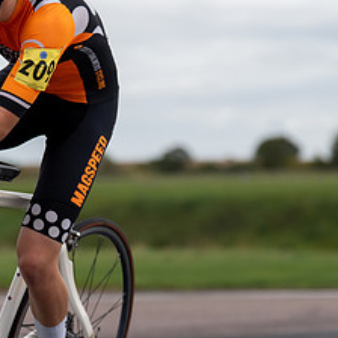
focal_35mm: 235
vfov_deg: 7.4
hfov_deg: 7.4
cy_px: 70
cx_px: -29
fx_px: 2596
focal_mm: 107
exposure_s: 1/1000
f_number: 3.5
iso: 125
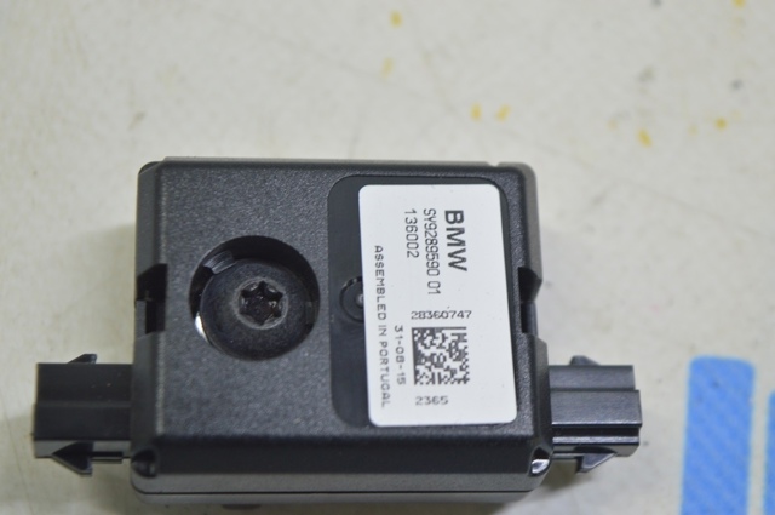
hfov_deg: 24.6
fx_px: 1774
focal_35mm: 82
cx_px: 388
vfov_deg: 16.5
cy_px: 258
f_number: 5.6
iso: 400
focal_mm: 55
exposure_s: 1/20
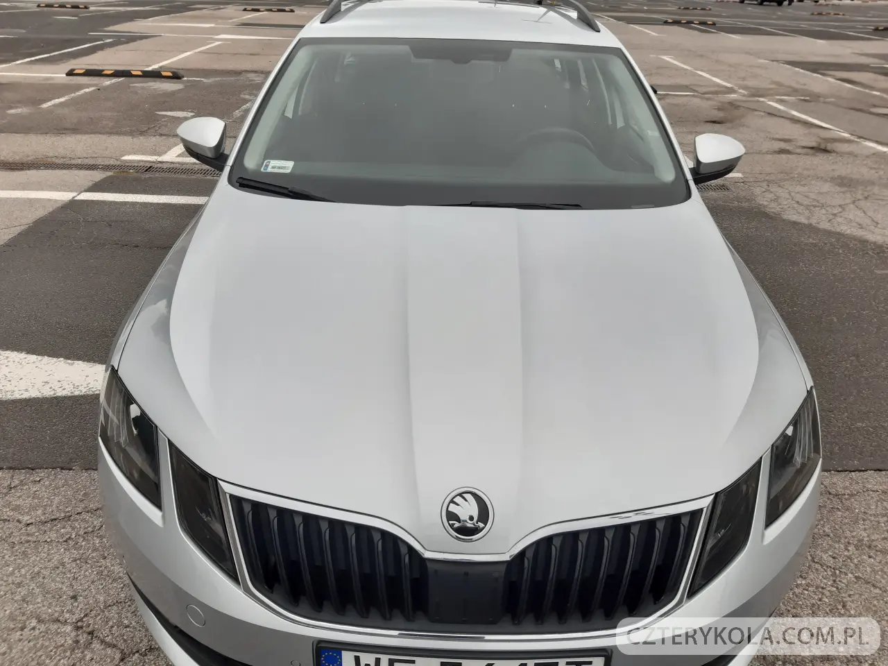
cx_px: 444
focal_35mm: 26
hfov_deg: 67.3
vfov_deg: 53.1
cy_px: 333
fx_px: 667
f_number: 1.7
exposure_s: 1/206
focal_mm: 3.92
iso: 40
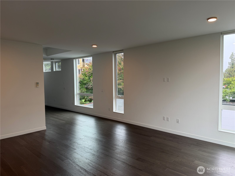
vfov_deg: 56.8
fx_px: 163
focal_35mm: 24
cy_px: 88
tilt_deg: -3.4
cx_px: 118
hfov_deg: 71.6
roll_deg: +1.0
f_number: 1.78
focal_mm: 6.76
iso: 100
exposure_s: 1/120
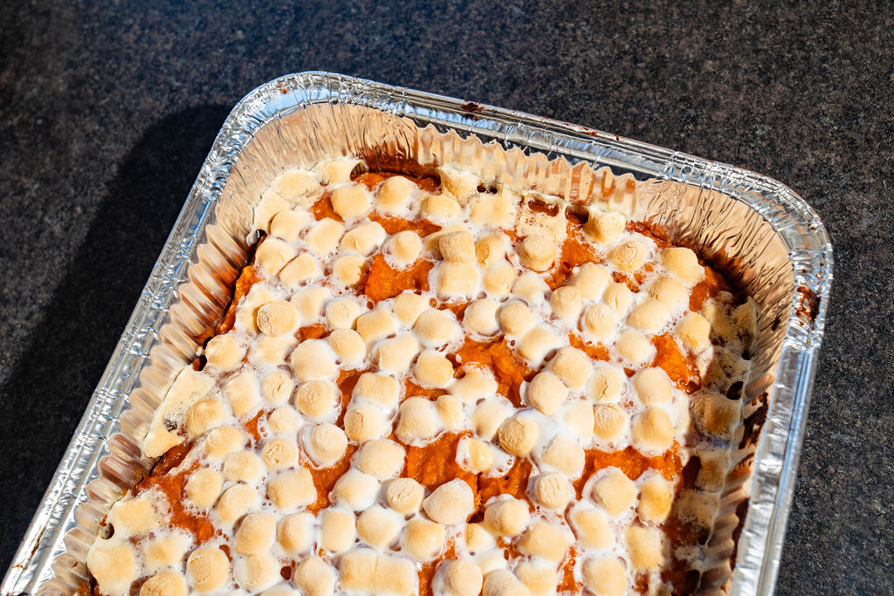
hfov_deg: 41.1
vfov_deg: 28.1
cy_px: 298
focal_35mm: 48
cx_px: 447
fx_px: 1192
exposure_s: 1/250
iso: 400
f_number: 7.1
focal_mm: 48
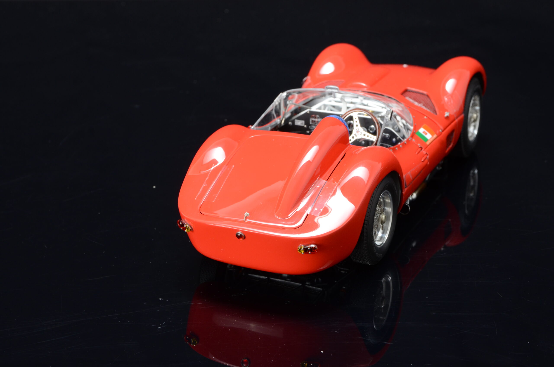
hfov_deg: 19.5
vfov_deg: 13.0
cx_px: 277
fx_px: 1613
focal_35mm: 105
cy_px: 184
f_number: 11
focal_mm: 70
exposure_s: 1/10
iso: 400
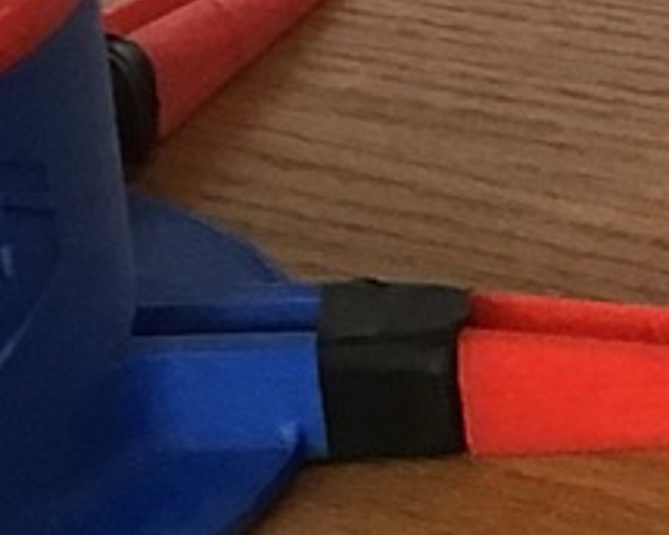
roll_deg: +0.7
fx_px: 4455
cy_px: -28
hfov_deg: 8.3
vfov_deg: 6.8
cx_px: 1195
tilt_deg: -23.6
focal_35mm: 225
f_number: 2.4
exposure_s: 1/33
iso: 64
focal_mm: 3.3
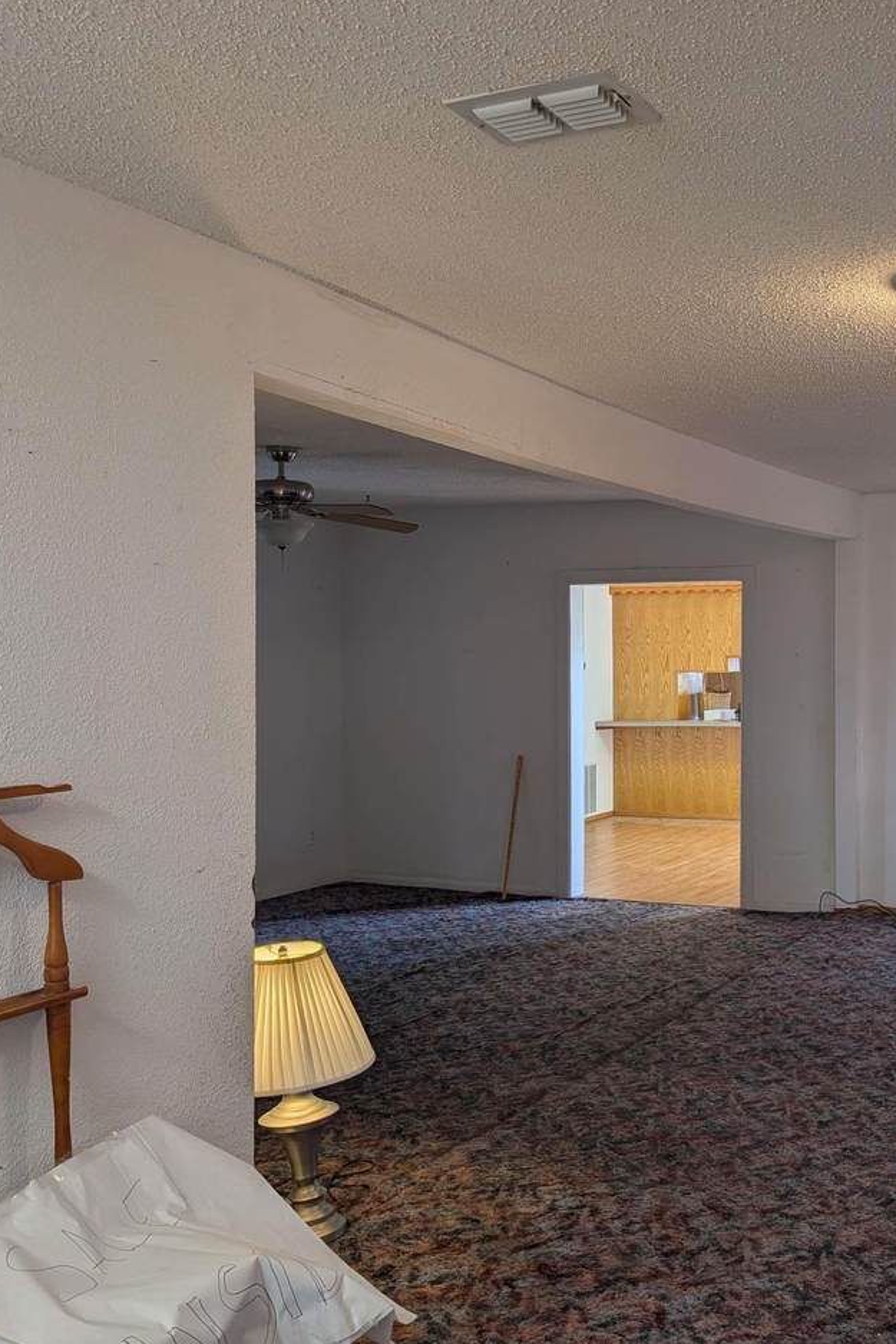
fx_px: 1269
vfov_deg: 55.8
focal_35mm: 34
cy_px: 658
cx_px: 723
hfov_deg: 37.4
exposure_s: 1/220
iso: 22
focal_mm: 6.9
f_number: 1.68
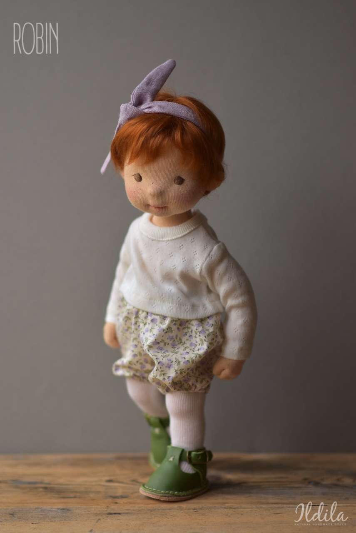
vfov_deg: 16.1
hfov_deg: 10.8
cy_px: 266
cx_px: 178
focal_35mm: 128
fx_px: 1889
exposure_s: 1/320
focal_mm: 85
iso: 100
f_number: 2
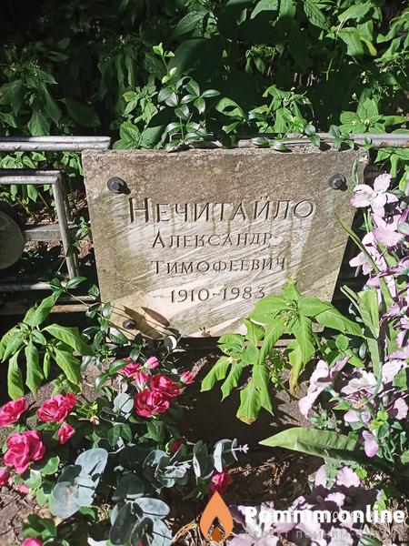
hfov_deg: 49.7
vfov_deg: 63.4
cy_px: 273
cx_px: 204
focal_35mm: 28
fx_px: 441
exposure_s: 1/1058
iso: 111
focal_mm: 4.05
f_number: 1.8
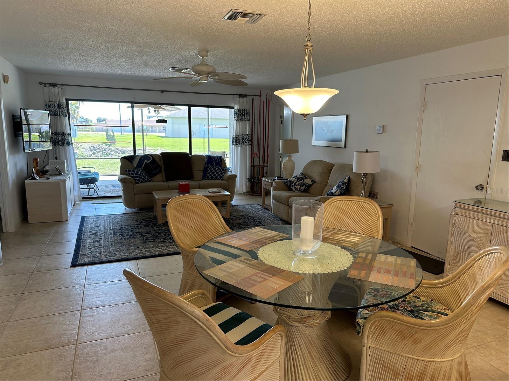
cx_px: 254
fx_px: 353
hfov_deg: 71.6
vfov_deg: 56.8
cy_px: 190
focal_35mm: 24
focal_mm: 6.86
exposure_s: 1/120
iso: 125
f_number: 1.78
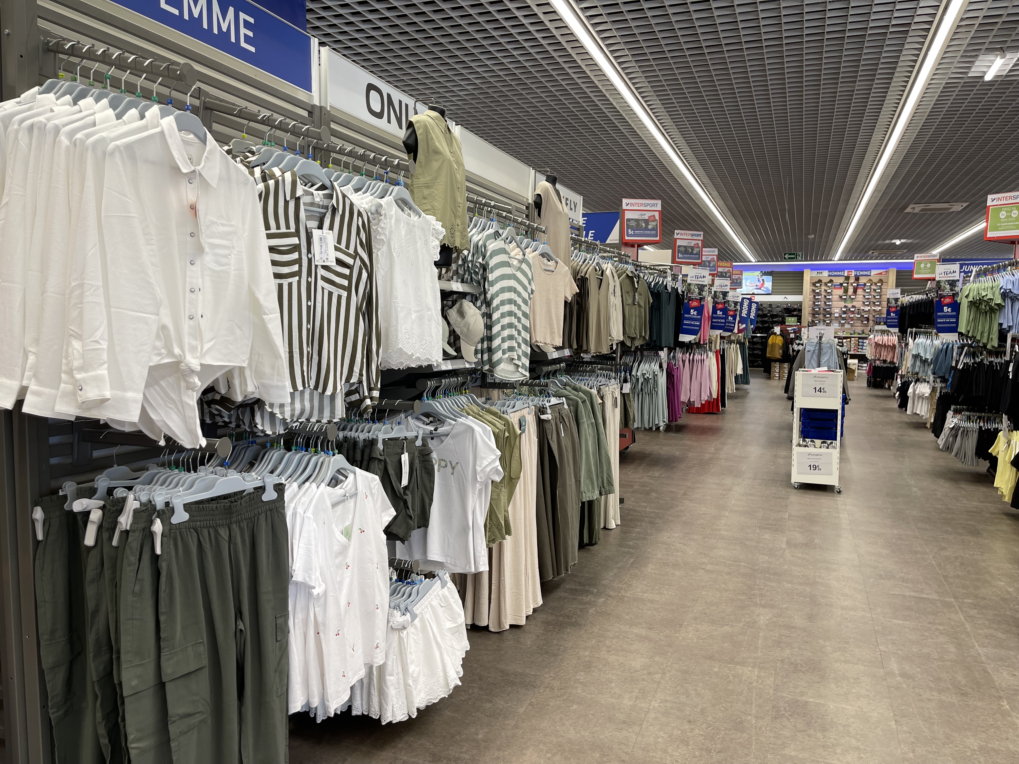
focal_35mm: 25
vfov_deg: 54.9
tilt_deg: -6.3
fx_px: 736
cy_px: 382
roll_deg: -0.9
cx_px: 510
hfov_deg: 69.4
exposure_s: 1/121
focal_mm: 5.1
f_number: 1.6
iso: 40
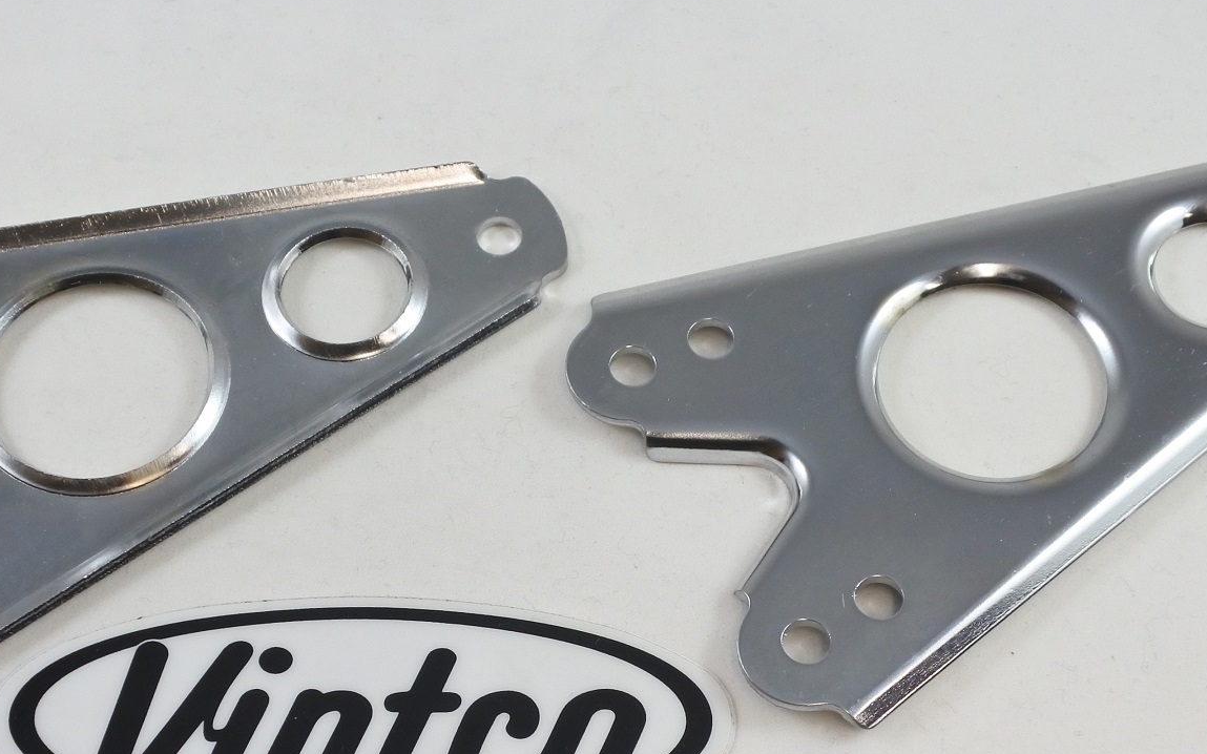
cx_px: 559
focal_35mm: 62
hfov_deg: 33.0
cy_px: 427
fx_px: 2039
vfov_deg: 20.9
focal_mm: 14.7
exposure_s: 1/160
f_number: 4.2
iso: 400
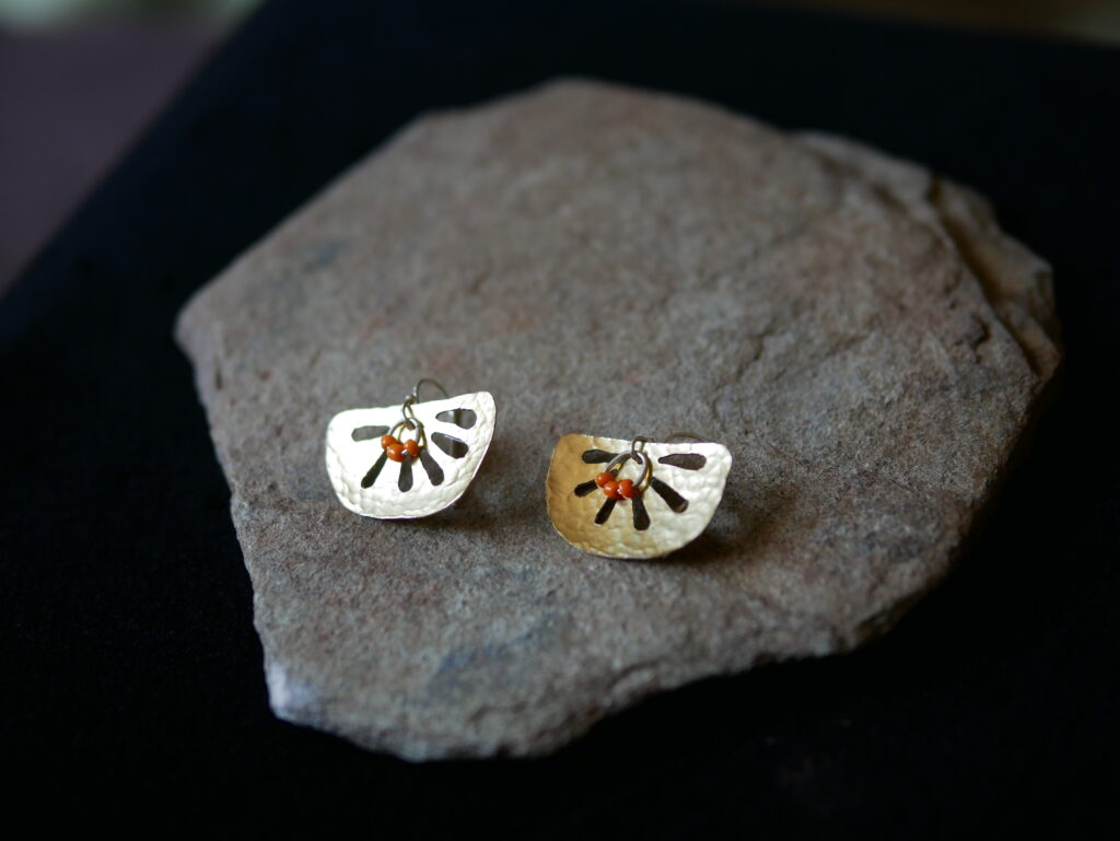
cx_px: 560
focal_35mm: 50
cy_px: 420
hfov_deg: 38.2
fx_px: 1619
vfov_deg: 29.1
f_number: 2
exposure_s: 1/200
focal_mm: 25
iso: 200
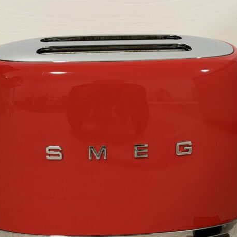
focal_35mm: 74
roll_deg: +0.0
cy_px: 144
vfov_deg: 23.3
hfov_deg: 23.4
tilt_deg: -20.6
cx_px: 124
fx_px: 573
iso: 200
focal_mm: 6.76
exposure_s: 1/33
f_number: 1.78
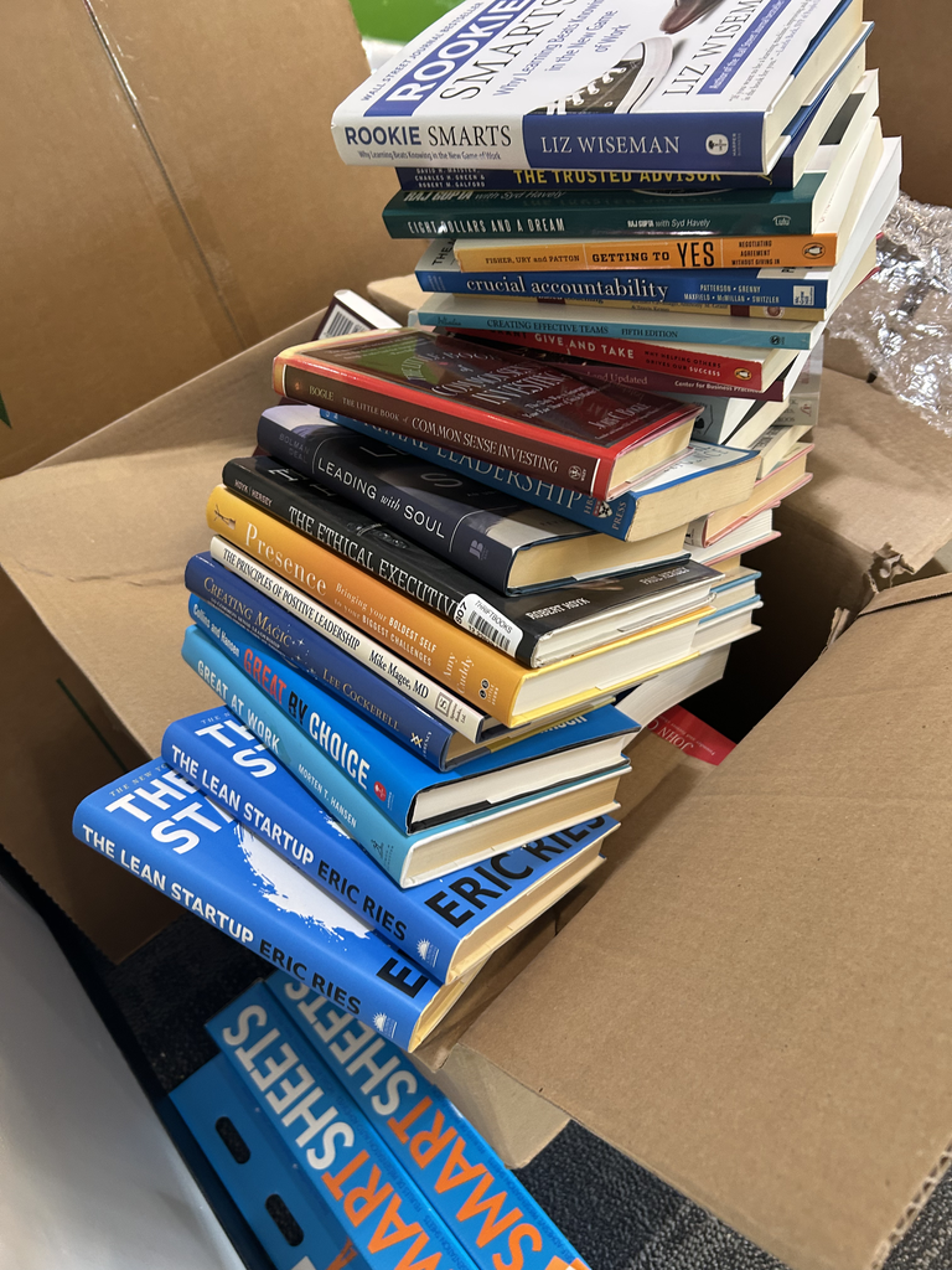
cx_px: 476
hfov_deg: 53.1
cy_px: 635
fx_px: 953
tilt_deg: -50.0
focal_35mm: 26
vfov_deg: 67.3
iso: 200
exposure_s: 1/60
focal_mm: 5.7
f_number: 1.5
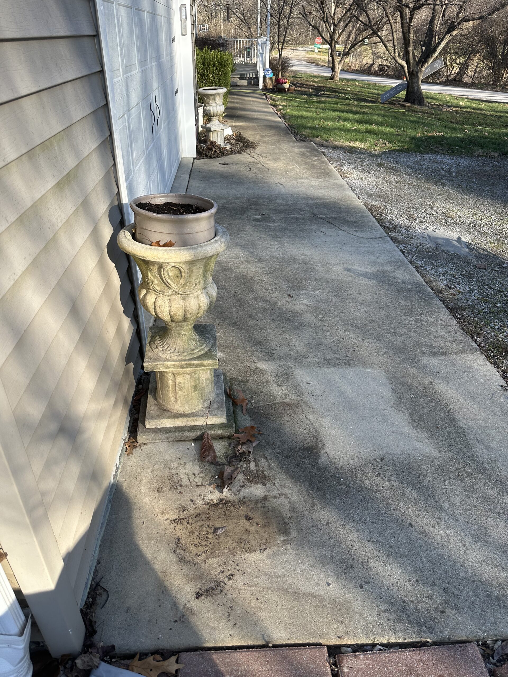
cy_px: 338
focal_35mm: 24
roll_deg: -0.8
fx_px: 470
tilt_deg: -31.3
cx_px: 254
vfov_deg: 71.6
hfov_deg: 56.8
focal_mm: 6.86
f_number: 1.78
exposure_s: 1/1433
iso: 80
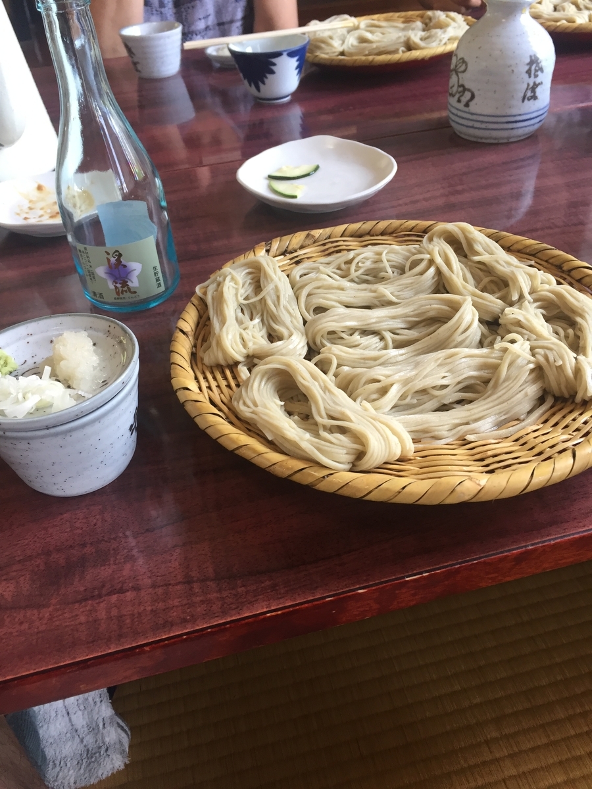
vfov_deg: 61.7
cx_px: 296
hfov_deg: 48.2
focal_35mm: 29
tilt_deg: -39.0
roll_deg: +5.6
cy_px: 394
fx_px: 661
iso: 32
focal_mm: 4.15
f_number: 2.2
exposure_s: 1/30
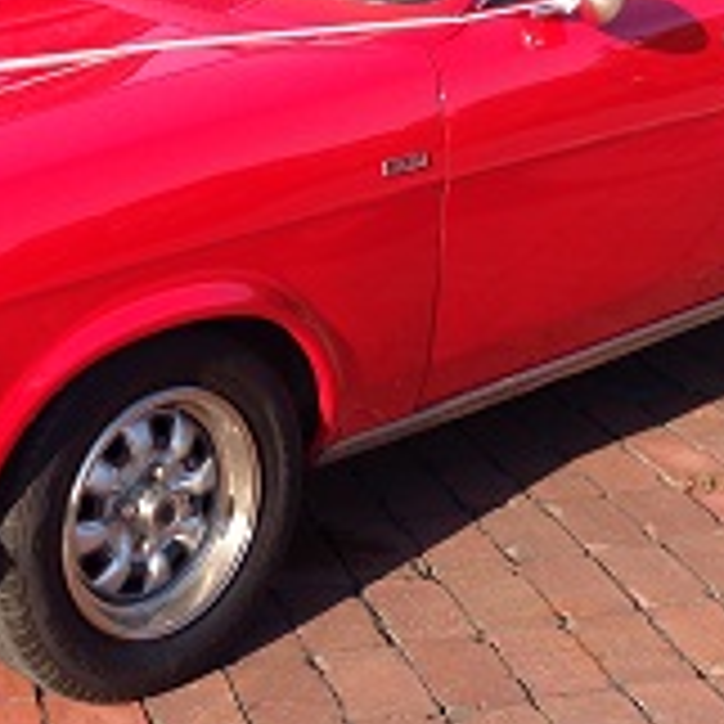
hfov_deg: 19.8
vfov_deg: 19.8
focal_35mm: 87
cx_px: 211
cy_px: 175
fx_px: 2059
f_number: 2.4
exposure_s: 1/471
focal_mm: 4.12
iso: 50
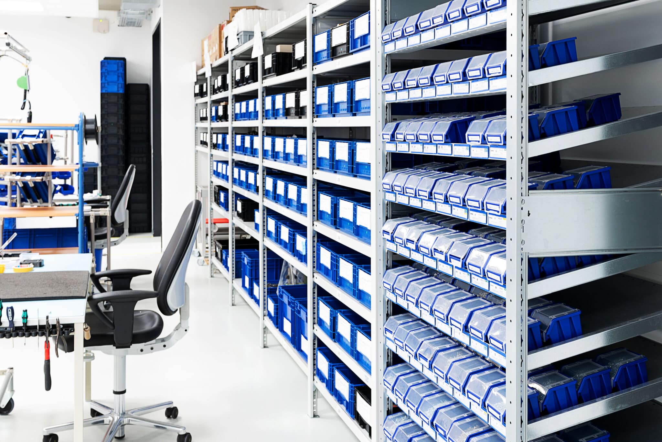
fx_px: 772
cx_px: 331
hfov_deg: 46.4
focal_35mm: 42
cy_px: 221
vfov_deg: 31.9
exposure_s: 1/2
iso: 160
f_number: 7.1
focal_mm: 28
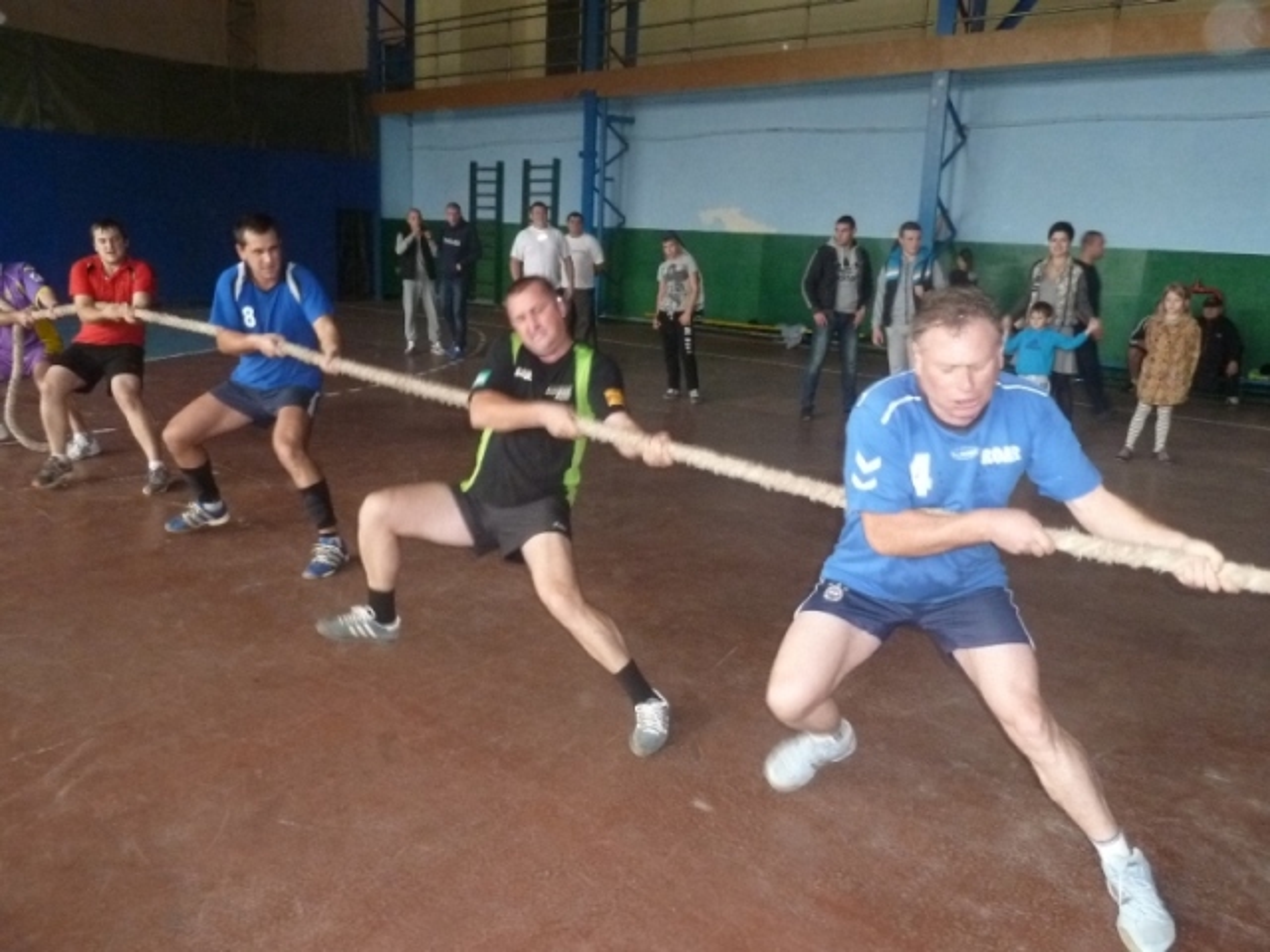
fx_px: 917
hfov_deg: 69.4
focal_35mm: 25
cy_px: 476
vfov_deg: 54.9
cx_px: 635
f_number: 3.3
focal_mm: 4.1
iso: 500
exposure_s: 1/30
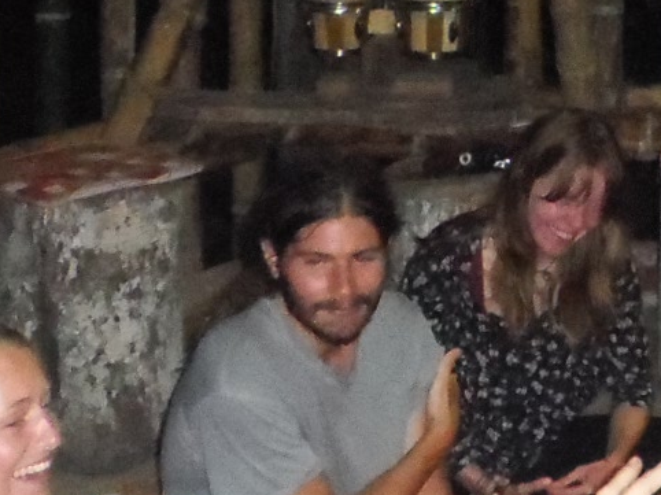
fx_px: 2271
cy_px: -189
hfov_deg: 15.4
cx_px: 959
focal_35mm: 119
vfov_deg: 12.0
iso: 800
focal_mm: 5.1
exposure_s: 1/30
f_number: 3.3
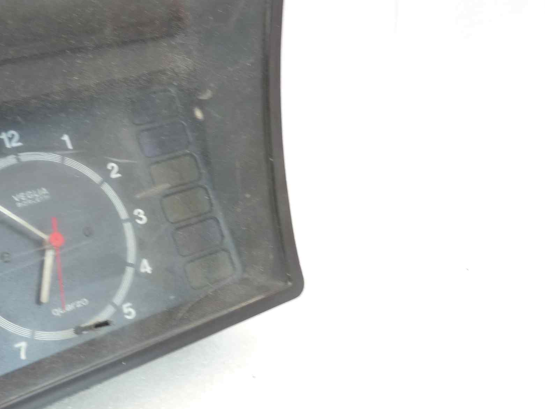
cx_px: 123
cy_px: 273
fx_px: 646
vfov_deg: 34.8
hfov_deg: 44.0
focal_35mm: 41
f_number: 3.3
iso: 125
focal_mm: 4.1
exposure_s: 1/10
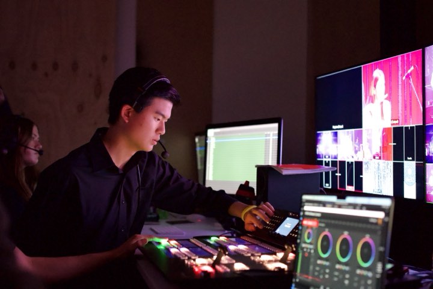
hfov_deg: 38.2
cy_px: 144
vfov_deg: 26.0
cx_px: 216
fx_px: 625
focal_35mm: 52
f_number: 2
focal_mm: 35
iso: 10000
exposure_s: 1/125
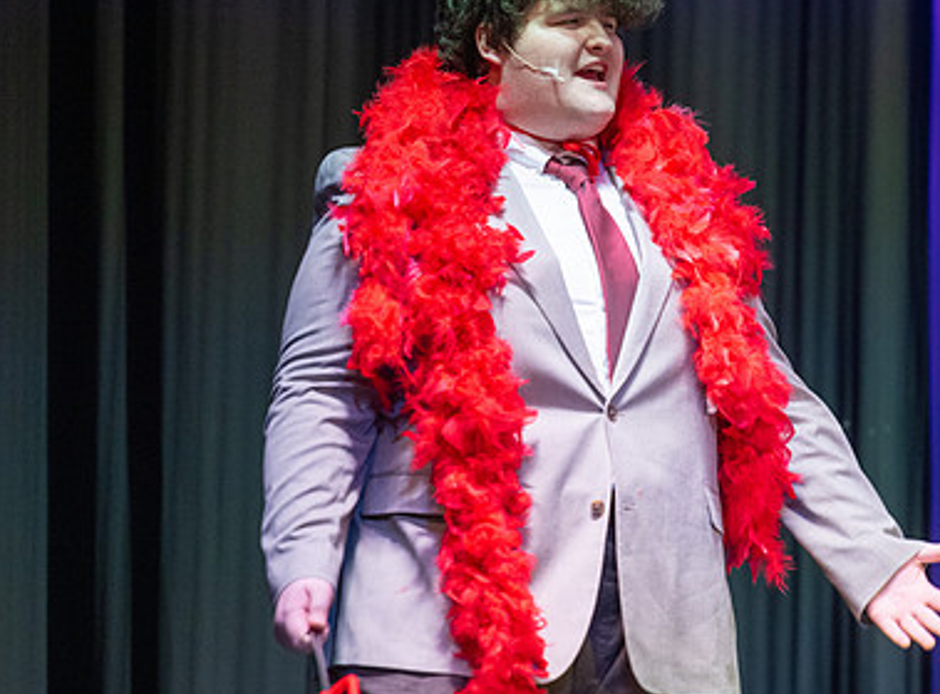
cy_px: 363
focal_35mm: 296
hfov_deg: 6.7
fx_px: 7995
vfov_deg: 5.0
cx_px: 674
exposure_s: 1/400
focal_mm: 155
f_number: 2.8
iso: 1400
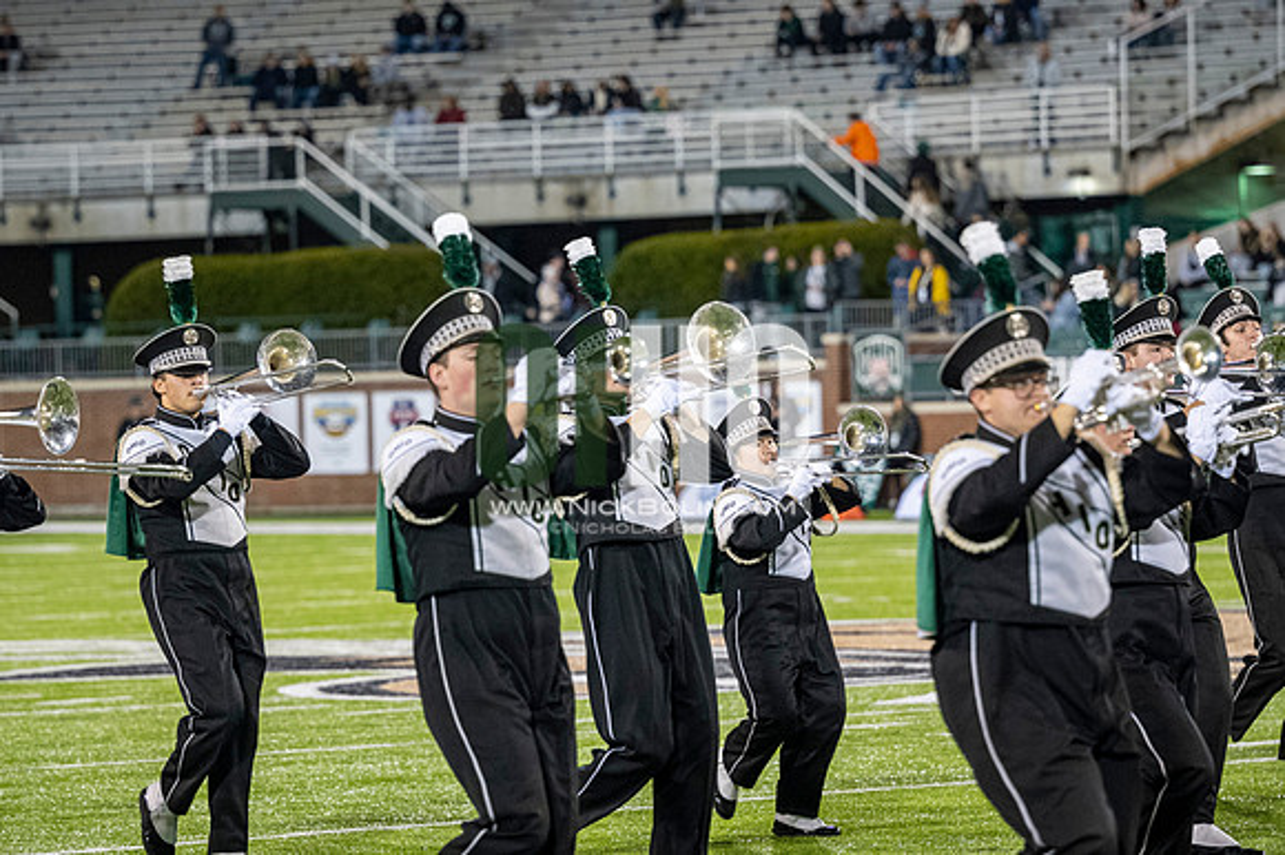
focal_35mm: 180
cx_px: 642
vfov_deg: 7.6
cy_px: 428
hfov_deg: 11.4
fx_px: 6421
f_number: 2.8
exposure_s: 1/500
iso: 1000
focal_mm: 120
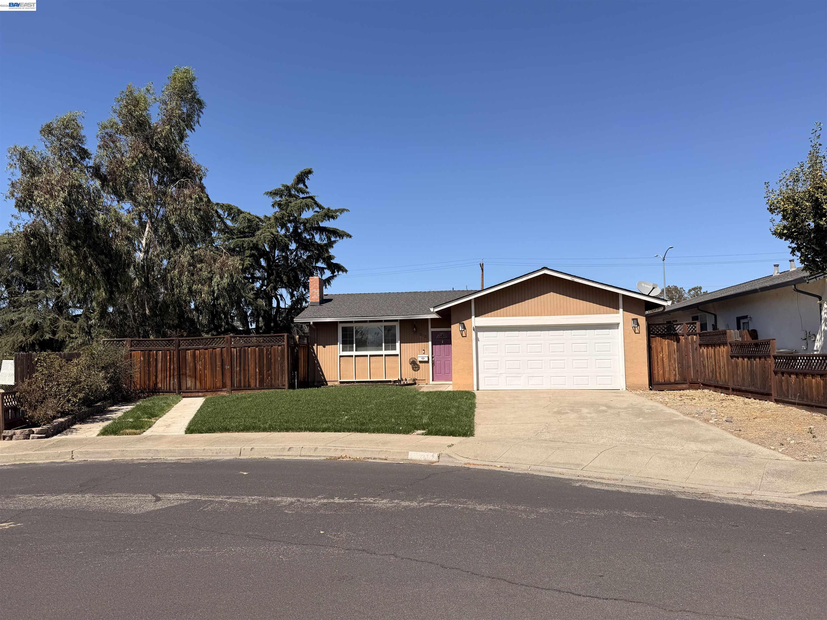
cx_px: 414
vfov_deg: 56.8
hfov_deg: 71.6
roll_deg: +0.8
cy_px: 310
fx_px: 573
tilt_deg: +3.7
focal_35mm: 24
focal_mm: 6.76
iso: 80
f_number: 1.78
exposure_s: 1/5714
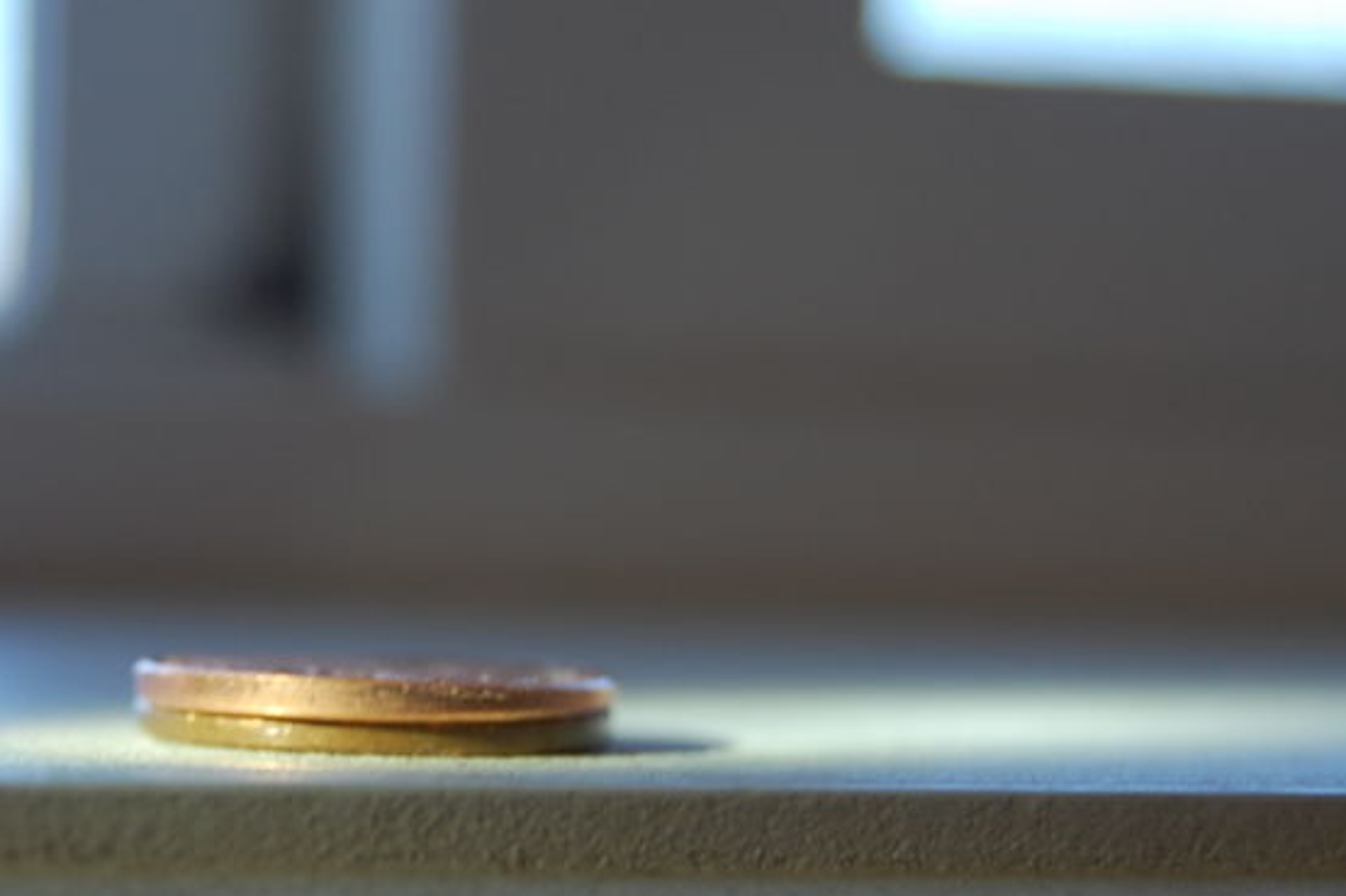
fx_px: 4260
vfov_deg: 12.0
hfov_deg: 17.9
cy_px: 705
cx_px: 360
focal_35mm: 114
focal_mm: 42
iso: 400
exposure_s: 1/125
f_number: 5.6
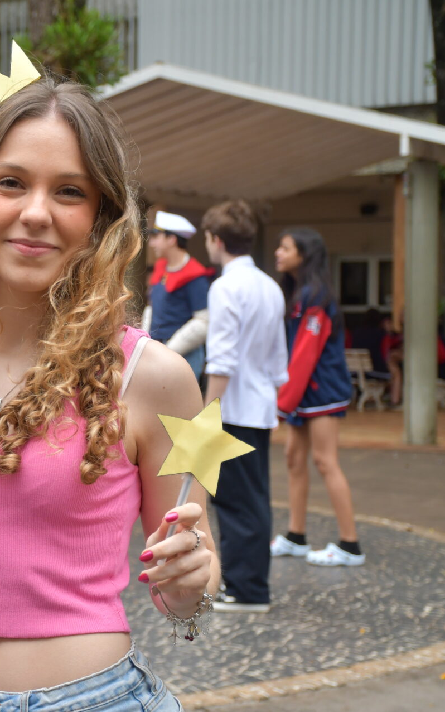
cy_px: 357
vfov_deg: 22.6
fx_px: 1784
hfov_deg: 13.8
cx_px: -88
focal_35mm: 92
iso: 450
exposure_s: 1/250
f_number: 4.5
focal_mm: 40
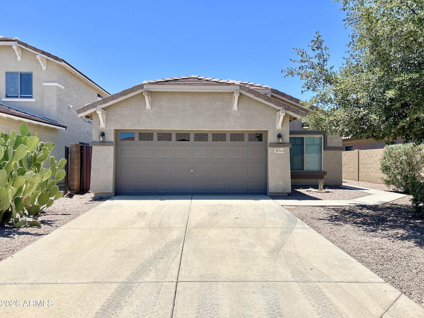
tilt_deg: -0.5
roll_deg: +0.0
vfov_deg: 53.1
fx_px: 318
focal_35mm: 26
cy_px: 159
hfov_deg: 67.3
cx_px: 212
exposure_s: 1/5587
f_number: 1.5
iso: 50
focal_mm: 5.7
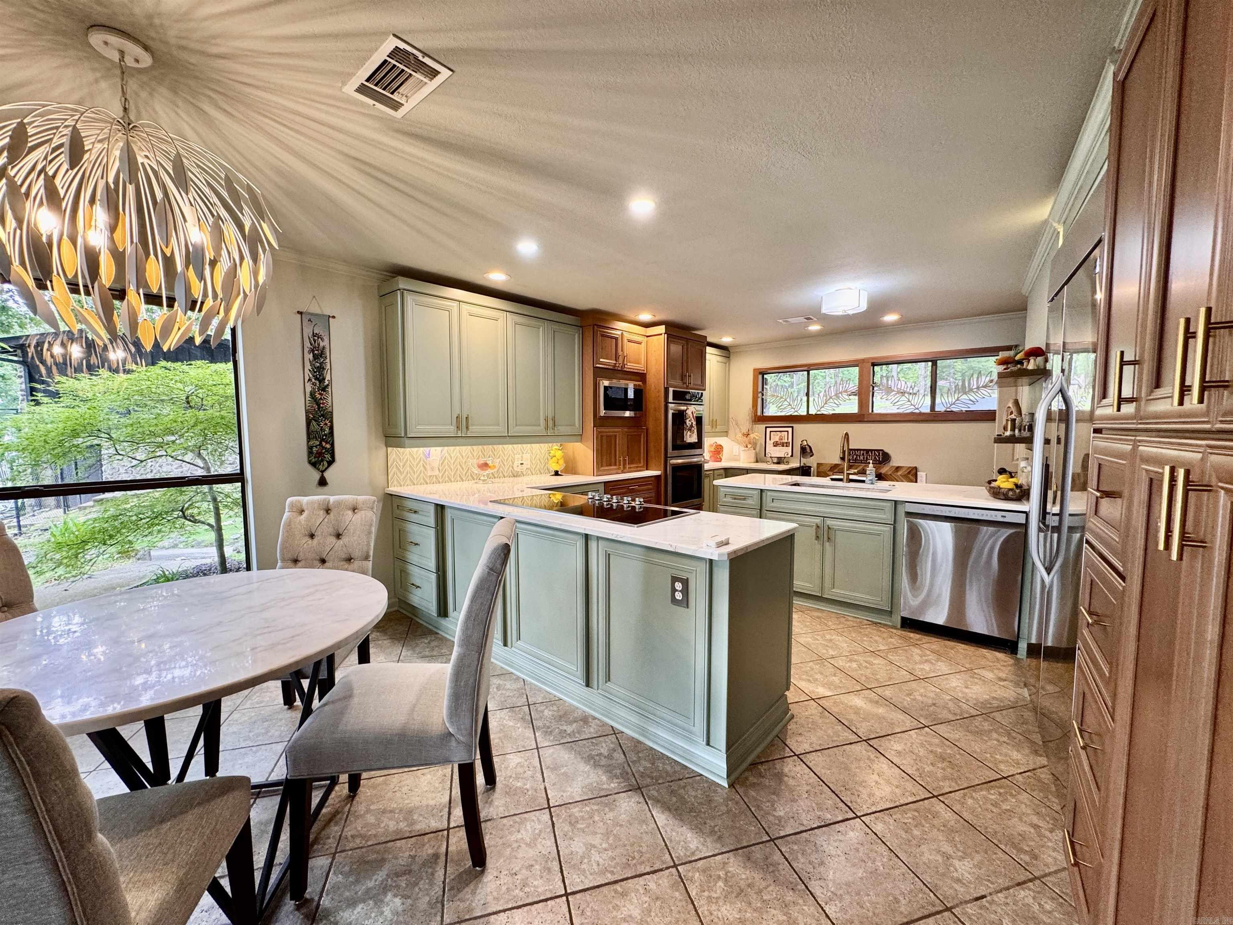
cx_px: 616
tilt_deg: -4.7
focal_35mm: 14
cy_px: 462
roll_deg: -0.3
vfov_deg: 85.7
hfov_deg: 102.1
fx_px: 499
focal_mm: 2.22
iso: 160
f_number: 2.2
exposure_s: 1/60
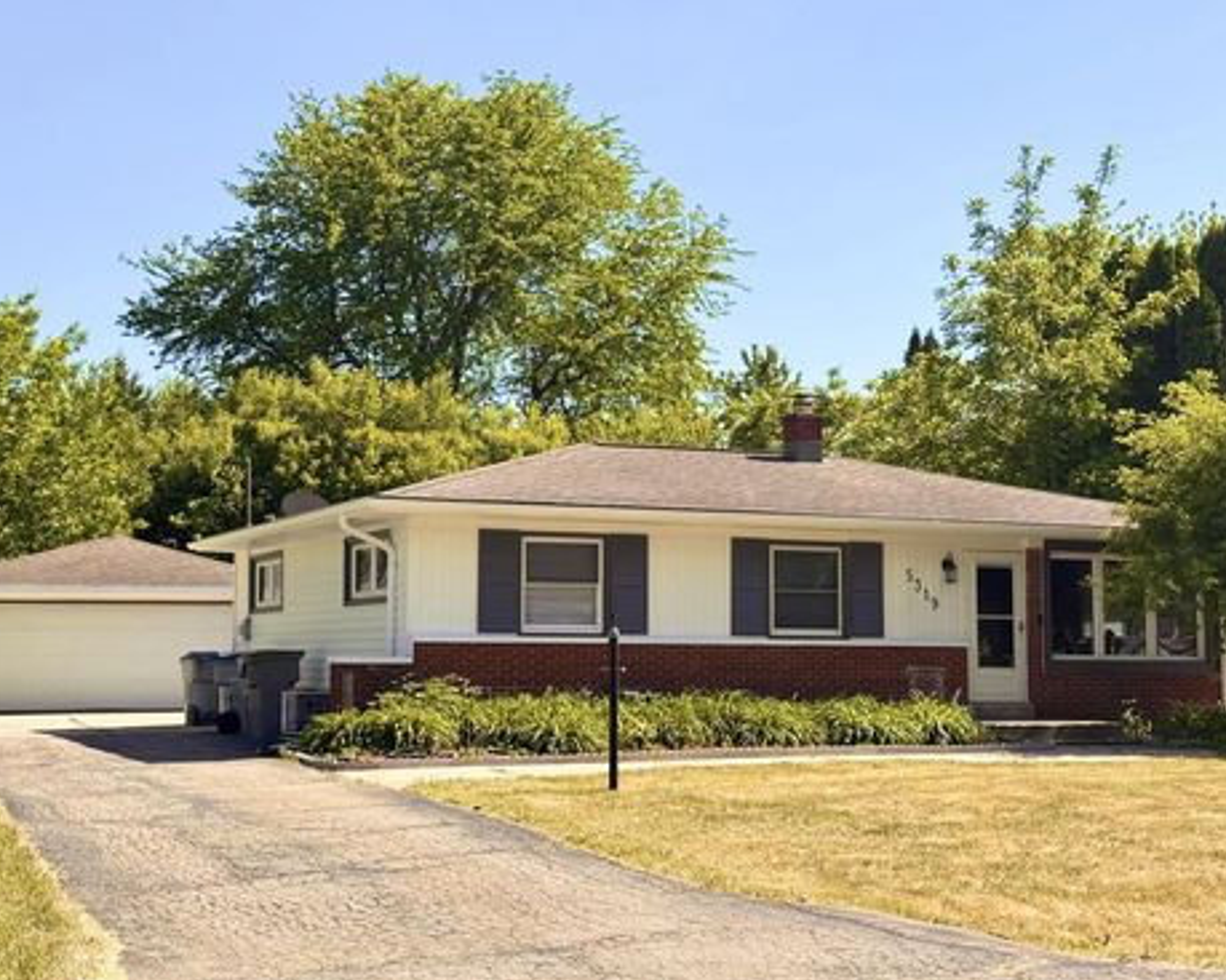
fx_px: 1850
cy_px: 495
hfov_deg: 36.7
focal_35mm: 51
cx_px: 582
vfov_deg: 29.7
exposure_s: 1/3425
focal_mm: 6.76
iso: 64
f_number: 1.78
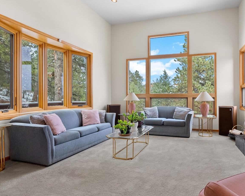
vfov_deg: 65.5
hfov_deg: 76.3
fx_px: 152
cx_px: 153
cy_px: 99
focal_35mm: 21
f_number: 8
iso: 640
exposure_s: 1/13
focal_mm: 16
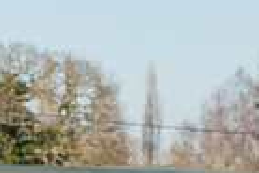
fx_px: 2701
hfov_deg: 5.4
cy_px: 314
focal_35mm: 375
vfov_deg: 3.6
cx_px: -268
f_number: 13
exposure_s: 1/250
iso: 400
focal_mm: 90
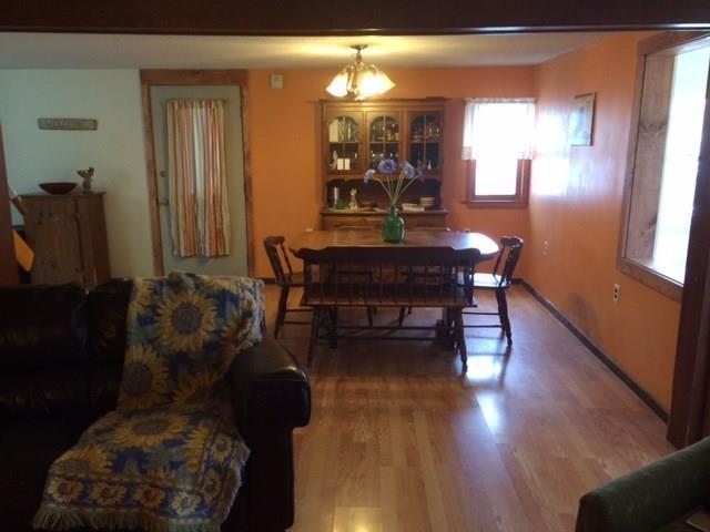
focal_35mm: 29
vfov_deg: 48.2
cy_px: 266
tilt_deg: -13.6
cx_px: 355
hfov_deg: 61.7
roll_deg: +1.2
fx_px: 595
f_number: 2.2
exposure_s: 1/30
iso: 125
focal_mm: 4.15
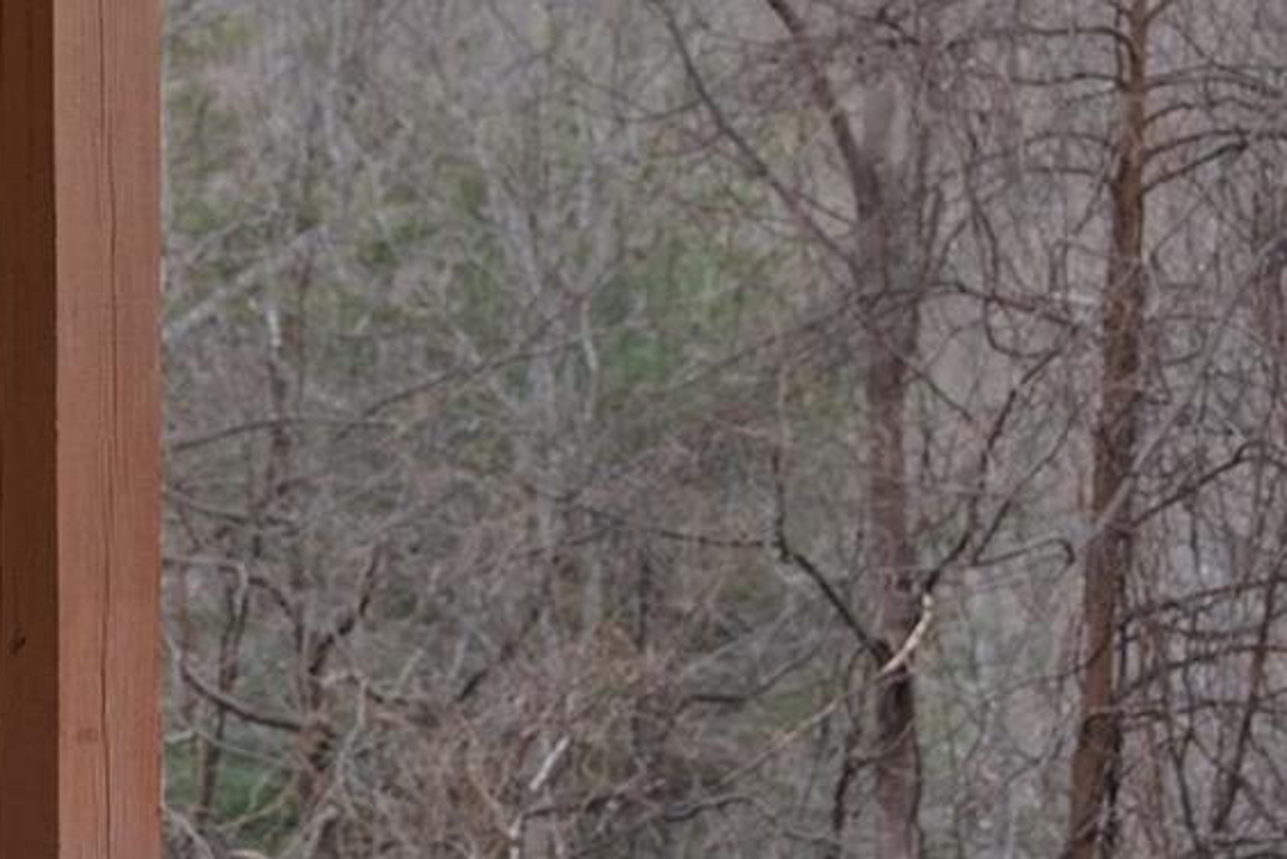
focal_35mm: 182
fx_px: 6510
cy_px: 355
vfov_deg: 7.6
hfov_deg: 11.3
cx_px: 482
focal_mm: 50
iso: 640
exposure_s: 1/5
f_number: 5.6
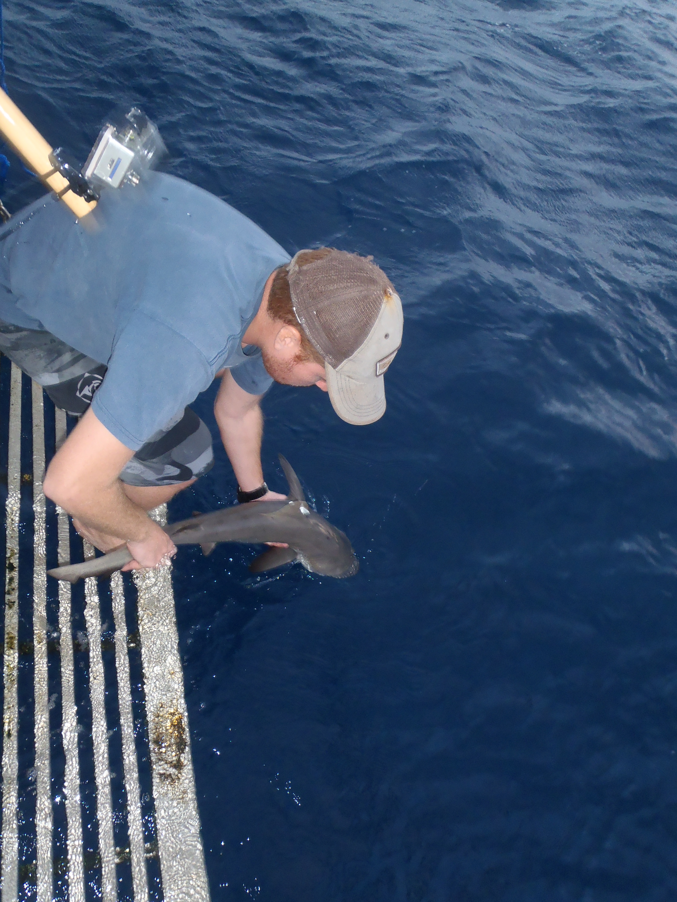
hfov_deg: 49.7
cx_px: 338
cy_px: 451
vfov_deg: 63.4
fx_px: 730
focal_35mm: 28
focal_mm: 5
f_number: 3.5
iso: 200
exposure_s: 1/30
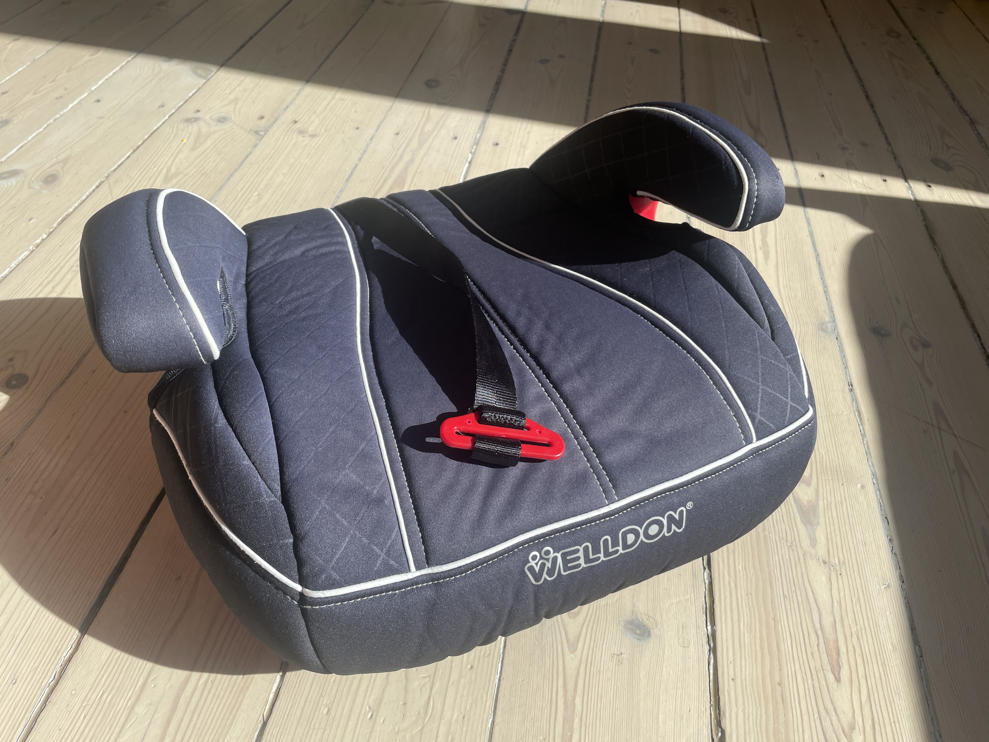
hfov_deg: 67.3
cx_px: 494
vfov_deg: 53.1
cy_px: 371
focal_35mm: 26
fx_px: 743
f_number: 1.6
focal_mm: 4.2
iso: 32
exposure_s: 1/1916
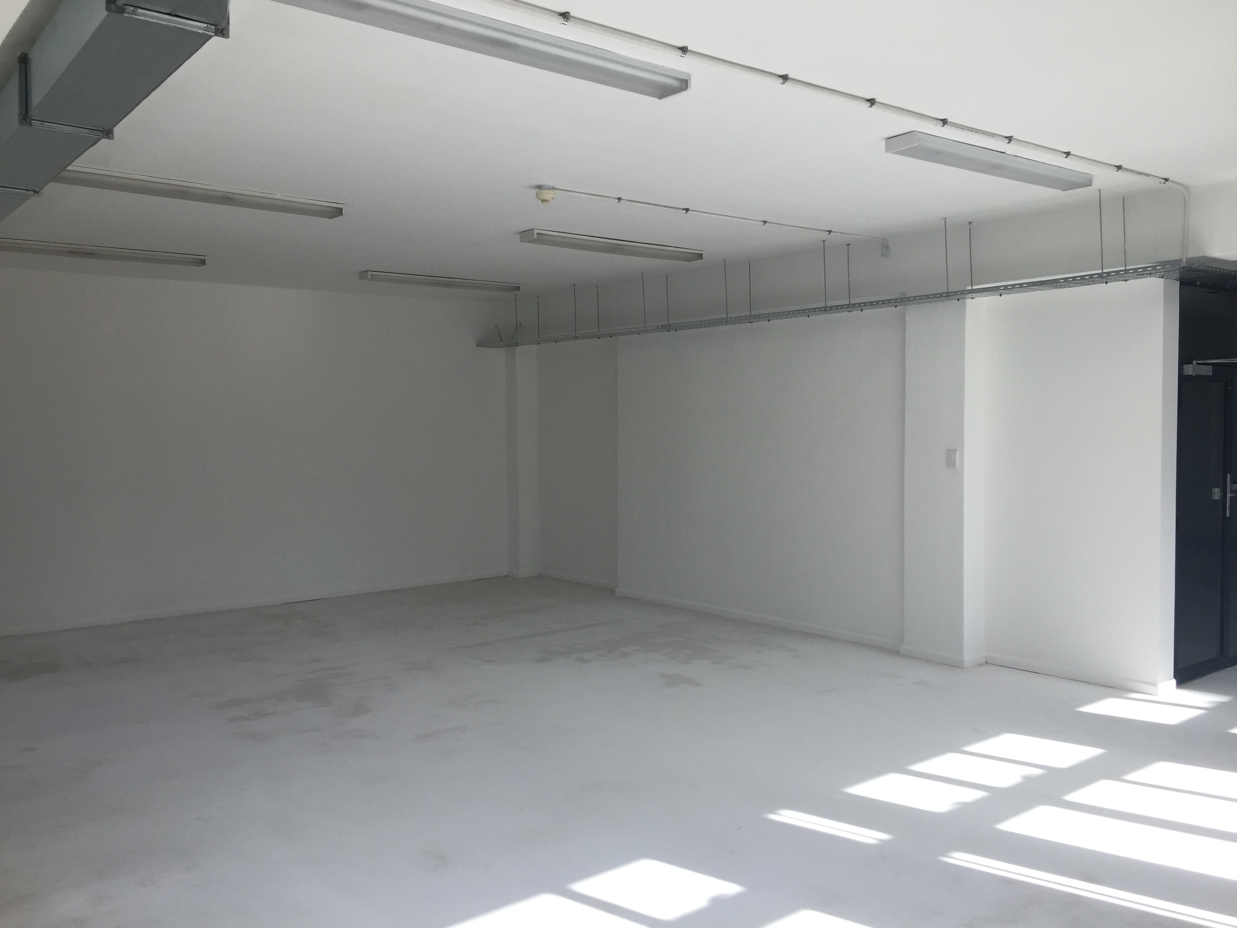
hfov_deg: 61.7
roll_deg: -0.1
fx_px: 1036
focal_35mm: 29
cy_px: 464
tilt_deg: -4.3
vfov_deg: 48.2
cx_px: 618
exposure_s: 1/549
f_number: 2.2
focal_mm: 4.15
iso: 32
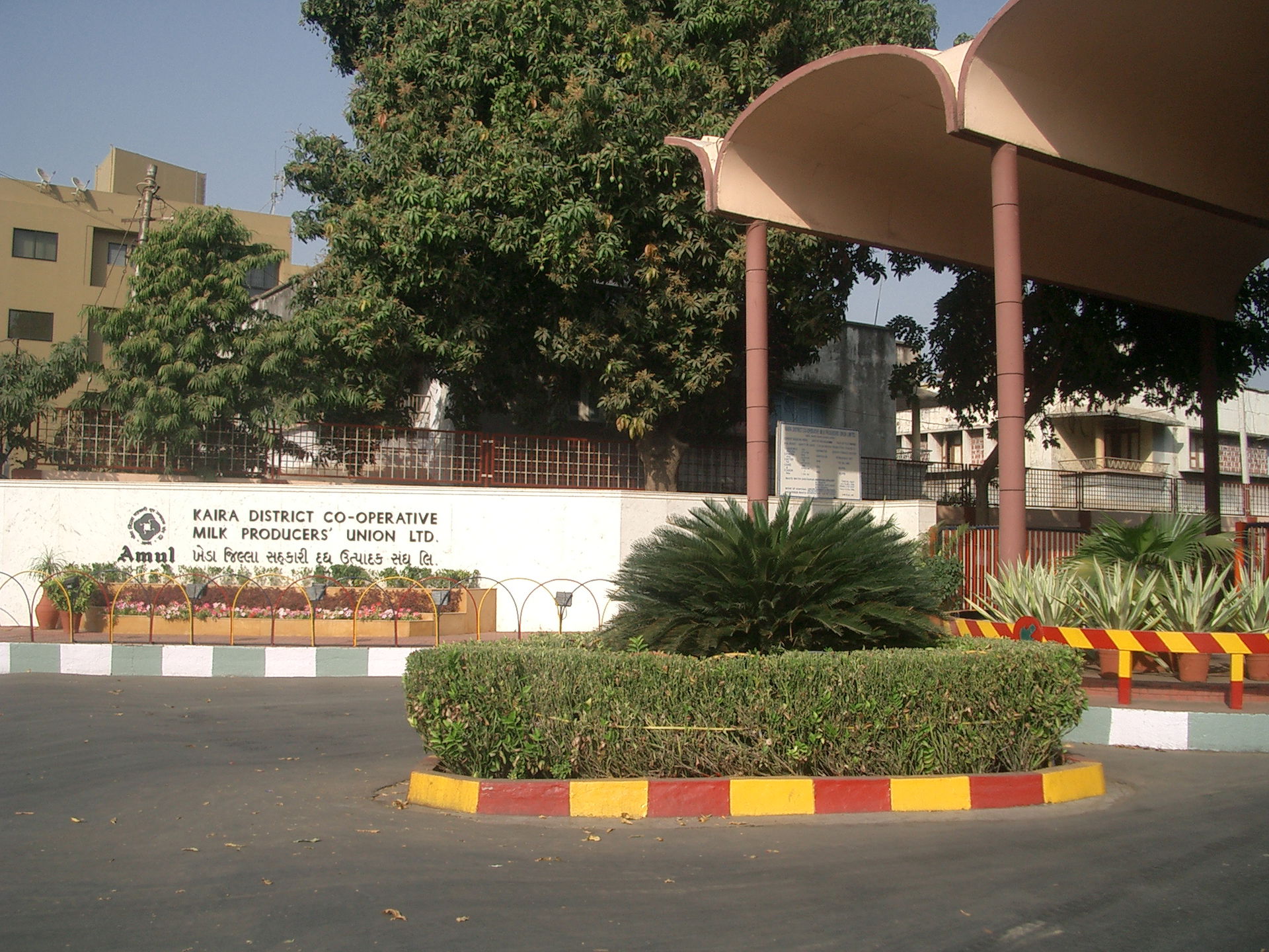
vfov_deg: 40.7
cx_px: 634
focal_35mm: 35
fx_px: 1283
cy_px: 476
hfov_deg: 52.6
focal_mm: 5.8
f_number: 4.3
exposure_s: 1/400
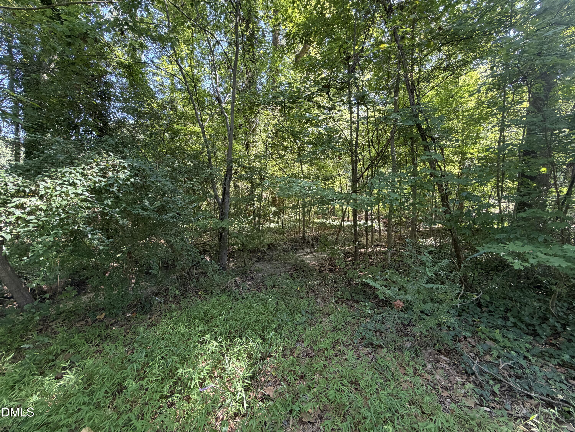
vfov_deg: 85.7
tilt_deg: -1.8
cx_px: 288
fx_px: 233
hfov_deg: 102.1
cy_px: 216
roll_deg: -0.1
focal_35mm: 14
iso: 200
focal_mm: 2.22
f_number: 2.2
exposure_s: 1/121
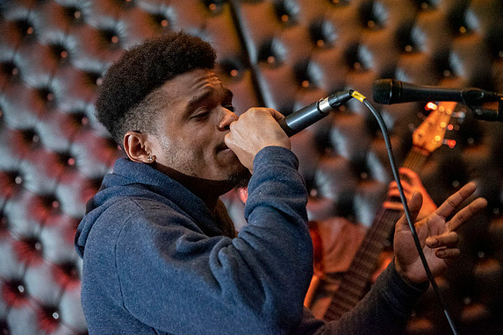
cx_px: 253
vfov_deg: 17.9
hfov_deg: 26.7
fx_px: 1062
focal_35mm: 76
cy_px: 168
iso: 6400
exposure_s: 1/200
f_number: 4
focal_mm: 75
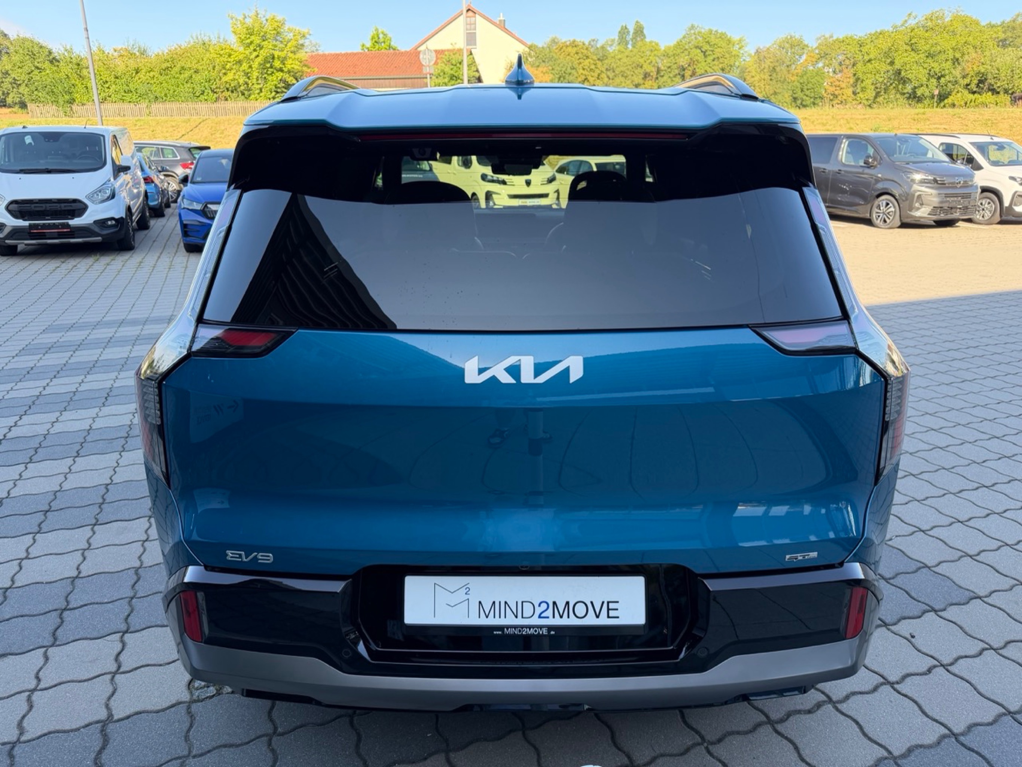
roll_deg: +0.4
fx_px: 709
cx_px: 511
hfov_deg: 71.6
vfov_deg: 56.8
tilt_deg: -17.5
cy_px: 384
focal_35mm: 24
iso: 100
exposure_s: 1/649
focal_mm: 6.76
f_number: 1.78
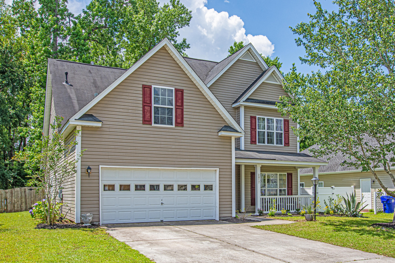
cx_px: 198
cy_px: 132
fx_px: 329
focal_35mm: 30
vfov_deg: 43.6
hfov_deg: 61.9
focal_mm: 20
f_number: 10
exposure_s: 1/400
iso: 320
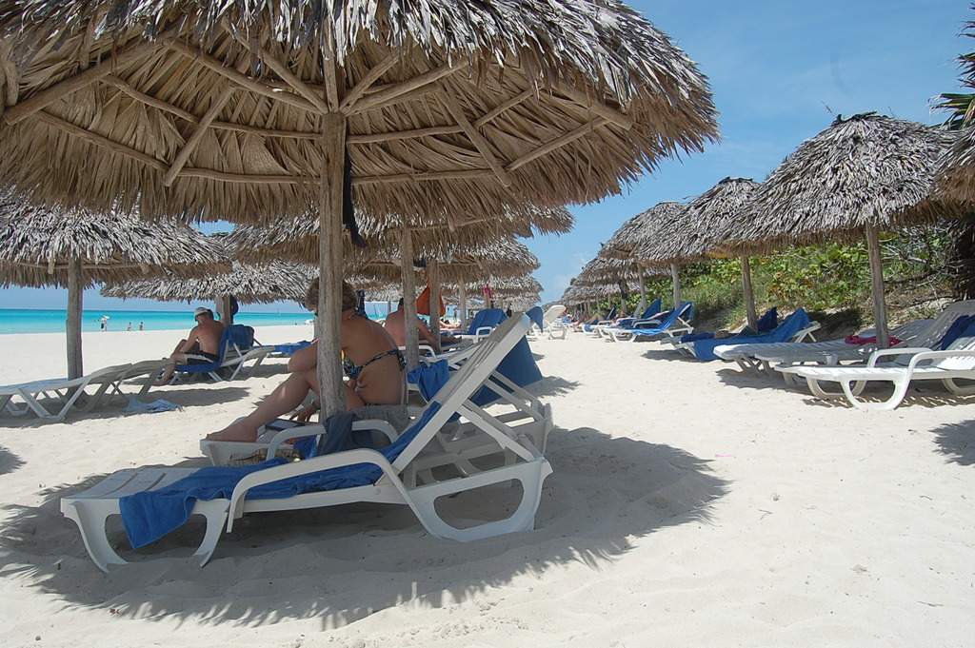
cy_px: 324
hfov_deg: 67.4
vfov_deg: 47.9
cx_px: 488
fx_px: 731
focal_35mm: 27
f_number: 10
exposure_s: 1/400
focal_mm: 18
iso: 200
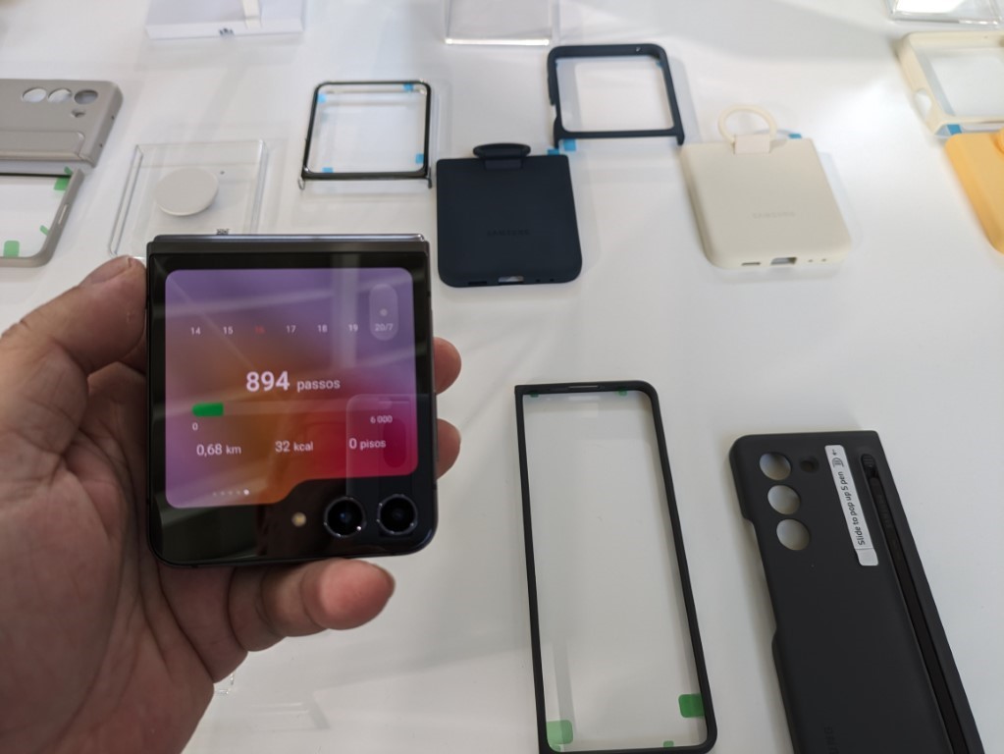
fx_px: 725
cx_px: 502
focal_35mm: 25
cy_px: 377
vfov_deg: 54.9
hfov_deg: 69.4
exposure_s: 1/100
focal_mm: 5.43
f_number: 1.89
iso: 63
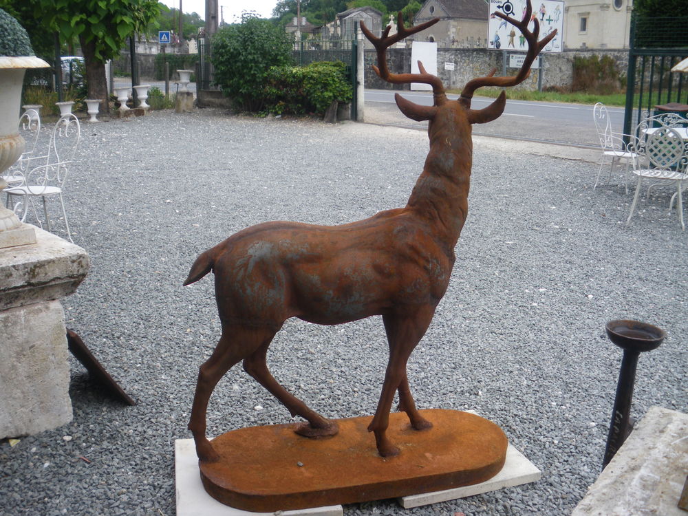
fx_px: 716
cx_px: 344
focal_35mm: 36
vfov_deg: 39.7
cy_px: 258
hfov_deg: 51.4
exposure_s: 1/80
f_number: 3.5
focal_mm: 6.3
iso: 64
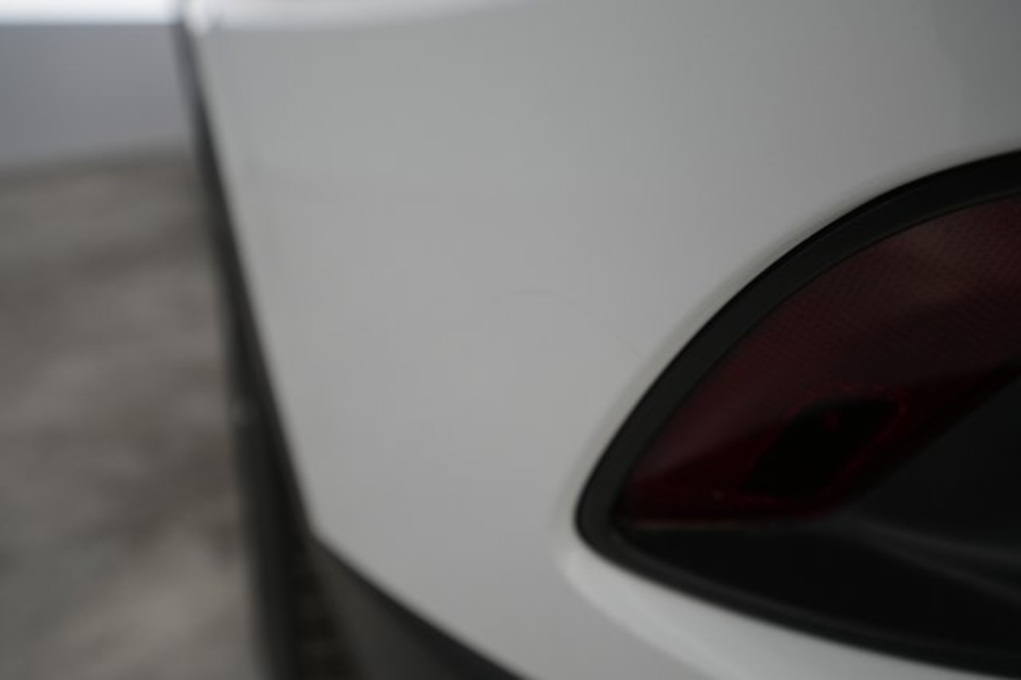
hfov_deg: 65.5
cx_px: 510
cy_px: 340
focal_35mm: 28
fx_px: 794
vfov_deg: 46.4
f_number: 4.5
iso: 1000
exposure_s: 1/100
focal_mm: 28
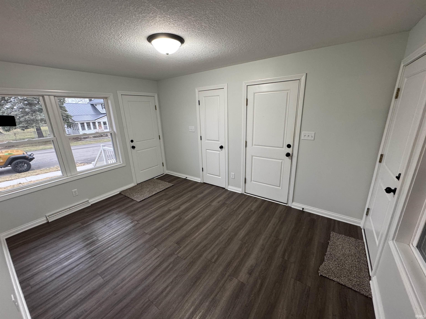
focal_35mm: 14
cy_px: 160
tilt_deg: -17.4
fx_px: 172
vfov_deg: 85.7
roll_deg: +1.7
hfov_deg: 102.1
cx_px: 213
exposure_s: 1/60
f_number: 2.2
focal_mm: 2.22
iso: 200
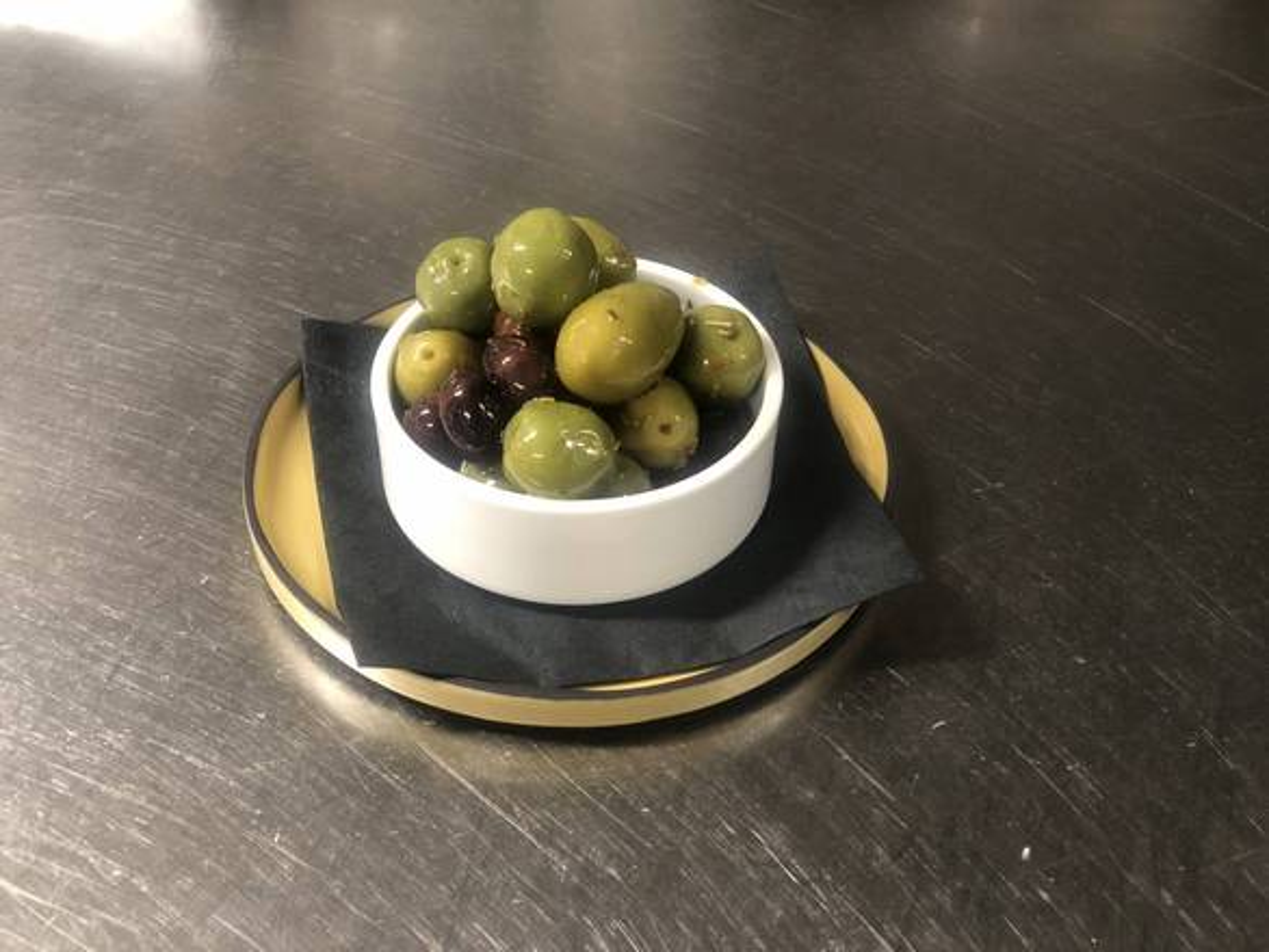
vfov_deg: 28.1
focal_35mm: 52
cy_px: 476
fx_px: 1907
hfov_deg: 36.8
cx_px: 634
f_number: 2.4
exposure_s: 1/20
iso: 160
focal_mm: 6
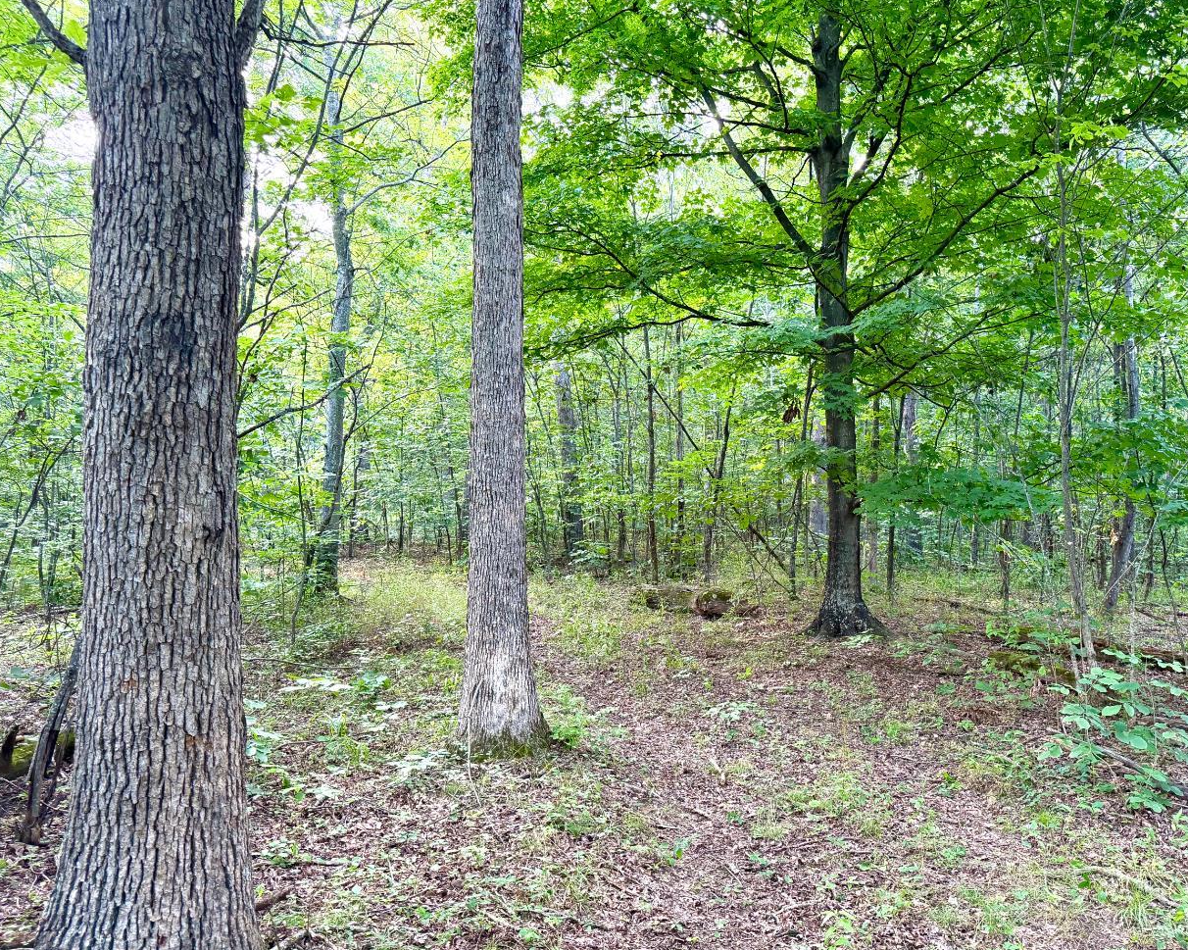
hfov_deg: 60.1
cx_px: 697
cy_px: 516
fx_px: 1019
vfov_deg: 49.9
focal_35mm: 29
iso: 200
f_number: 1.78
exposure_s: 1/87
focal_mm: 6.76
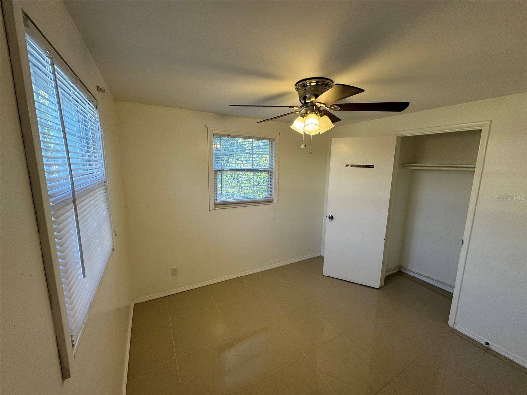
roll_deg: -1.5
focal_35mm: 14
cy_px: 198
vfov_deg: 85.7
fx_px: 213
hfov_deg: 102.1
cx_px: 264
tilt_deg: -11.0
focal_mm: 2.22
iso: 100
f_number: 2.2
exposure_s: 1/120
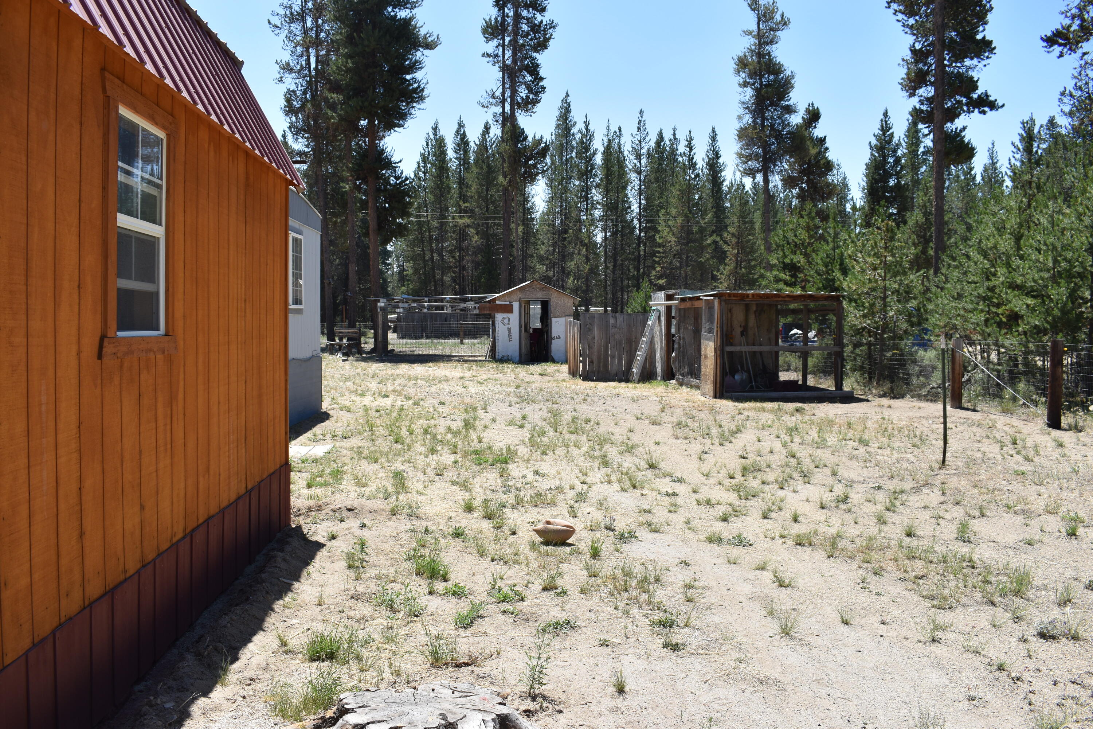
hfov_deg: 61.9
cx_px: 546
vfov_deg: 43.6
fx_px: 911
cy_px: 364
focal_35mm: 30
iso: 100
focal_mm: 20
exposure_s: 1/250
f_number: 8
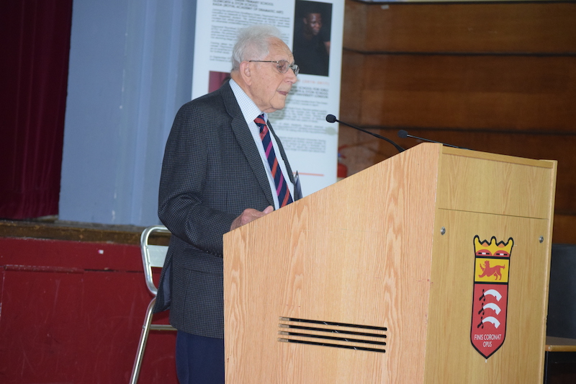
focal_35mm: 150
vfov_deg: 9.1
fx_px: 2399
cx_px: 288
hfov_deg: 13.7
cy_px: 192
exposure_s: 1/60
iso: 2200
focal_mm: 100
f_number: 4.5
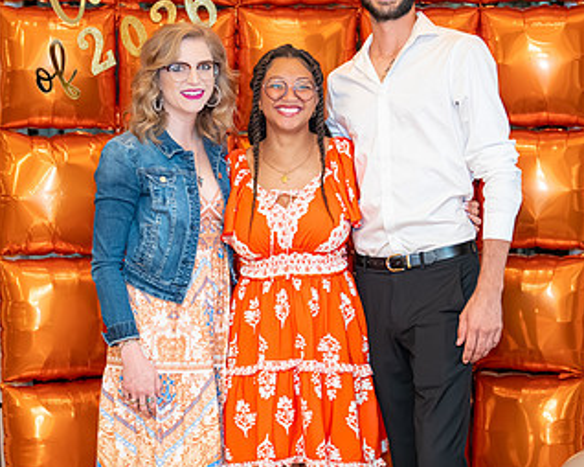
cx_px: 316
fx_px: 1952
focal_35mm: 113
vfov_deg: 13.6
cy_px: 301
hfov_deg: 17.0
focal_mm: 50
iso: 1000
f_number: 1.2
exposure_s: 1/400
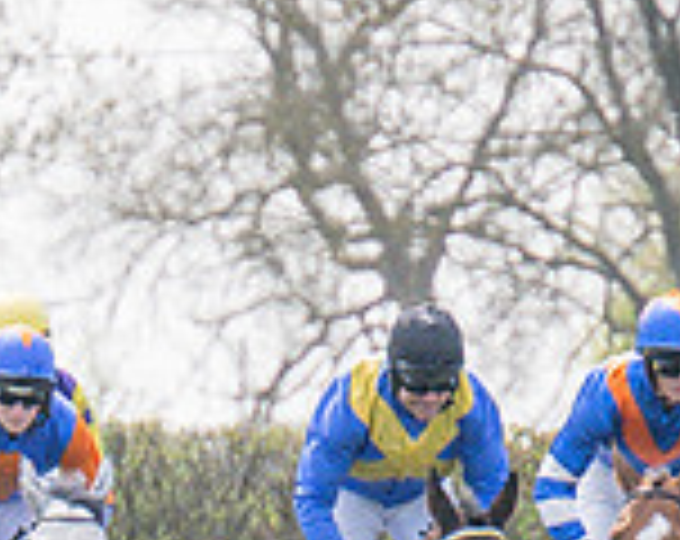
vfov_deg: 0.8
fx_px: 36413
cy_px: 1269
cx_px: 42
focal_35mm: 1814
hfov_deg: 1.1
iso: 200
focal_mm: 170
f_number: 4
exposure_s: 1/2000
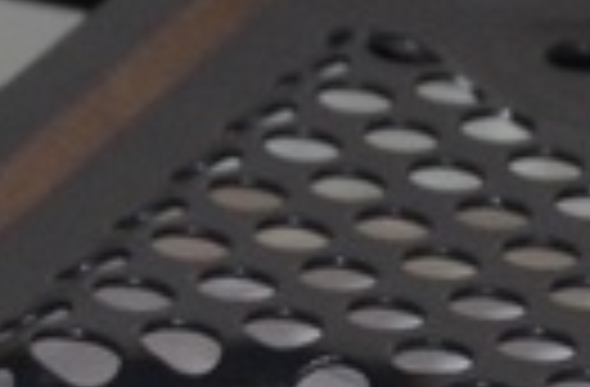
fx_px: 9982
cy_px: 135
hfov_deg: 3.3
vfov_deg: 2.2
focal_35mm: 612
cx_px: -1108
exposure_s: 1/125
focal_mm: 52
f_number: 10
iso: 800
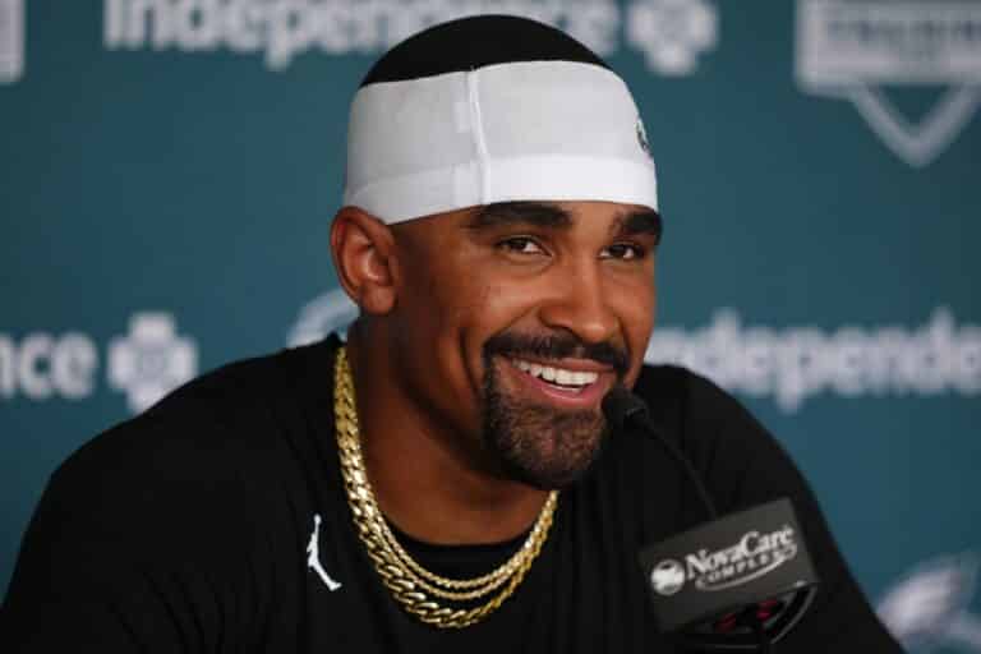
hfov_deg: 5.2
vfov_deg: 3.4
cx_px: 490
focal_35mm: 400
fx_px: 10899
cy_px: 327
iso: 1250
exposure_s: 1/2000
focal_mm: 400
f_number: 2.8
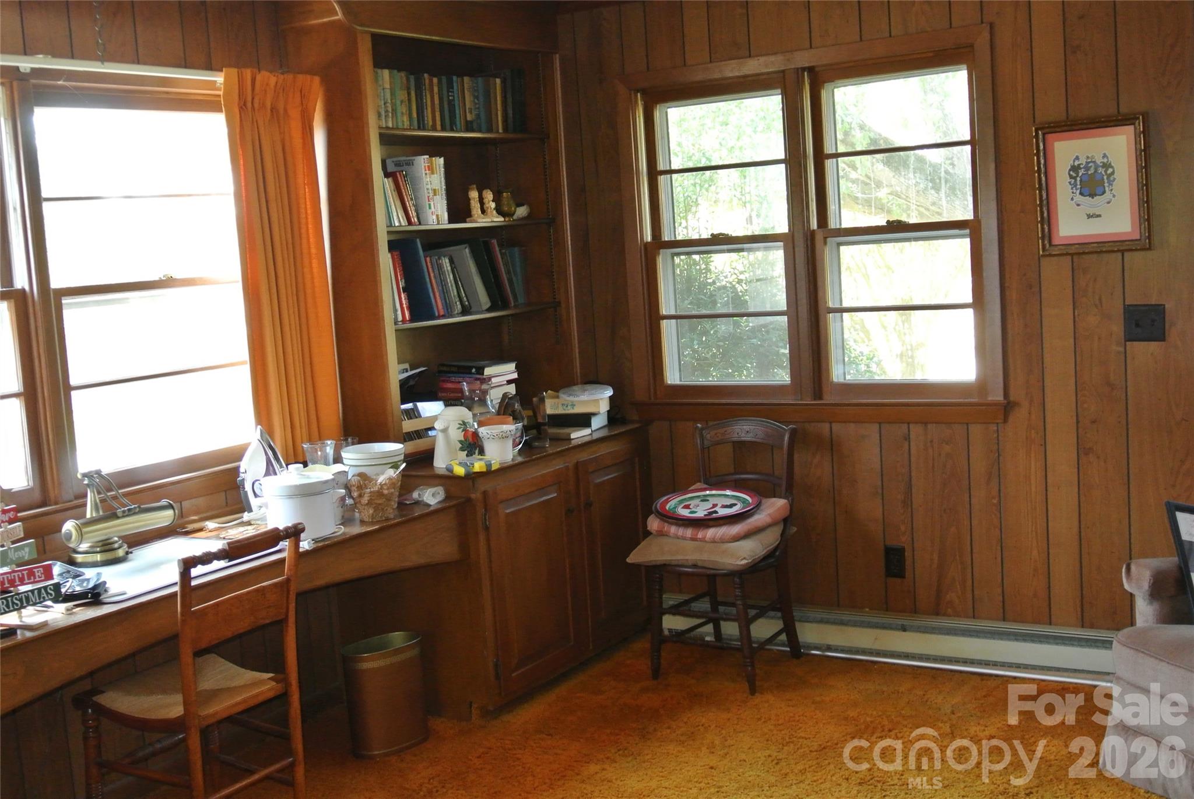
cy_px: 400
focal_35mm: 42
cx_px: 597
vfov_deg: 32.0
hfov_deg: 46.4
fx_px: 1394
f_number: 4.2
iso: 800
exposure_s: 1/60
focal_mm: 15.7
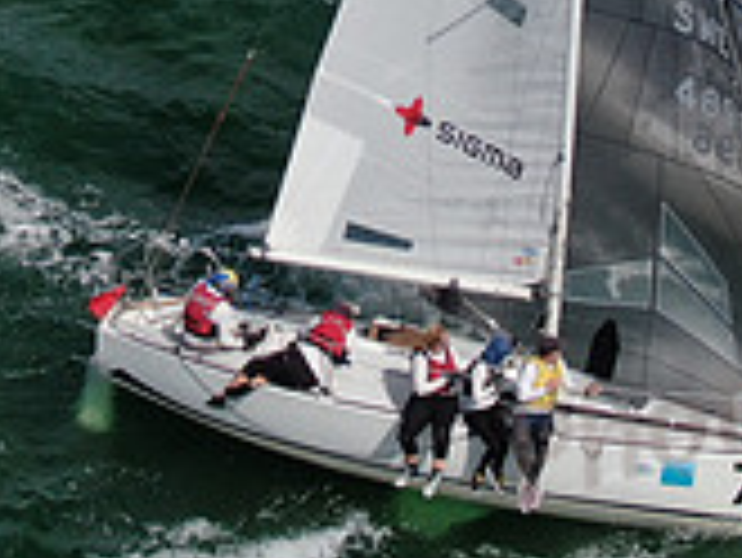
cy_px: -331
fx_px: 3625
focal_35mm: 169
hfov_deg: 11.7
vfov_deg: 8.6
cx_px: 243
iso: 100
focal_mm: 8.6
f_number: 3.8
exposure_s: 1/1600
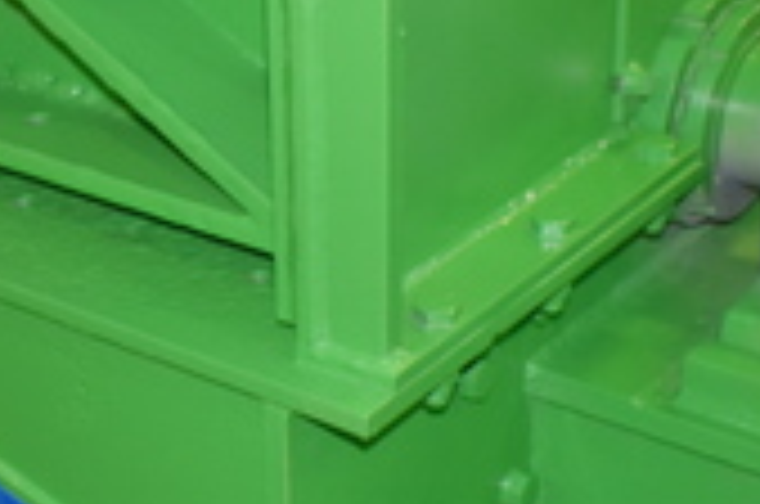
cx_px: 166
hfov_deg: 22.6
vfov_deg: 15.3
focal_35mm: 89
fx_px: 1875
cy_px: 277
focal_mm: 20
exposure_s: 1/200
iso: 800
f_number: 5
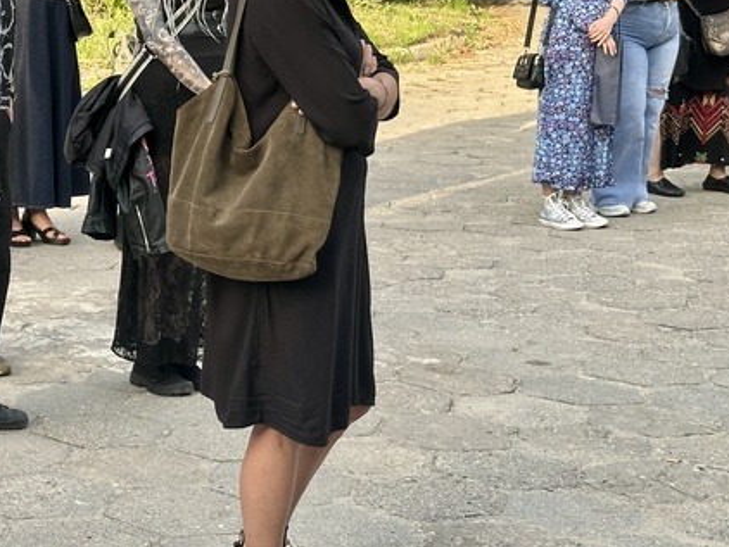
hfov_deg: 19.8
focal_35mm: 97
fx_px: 2044
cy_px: 174
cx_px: 41
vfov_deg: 15.2
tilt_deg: -9.8
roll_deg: -1.6
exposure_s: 1/392
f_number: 1.78
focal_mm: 6.86
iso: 64
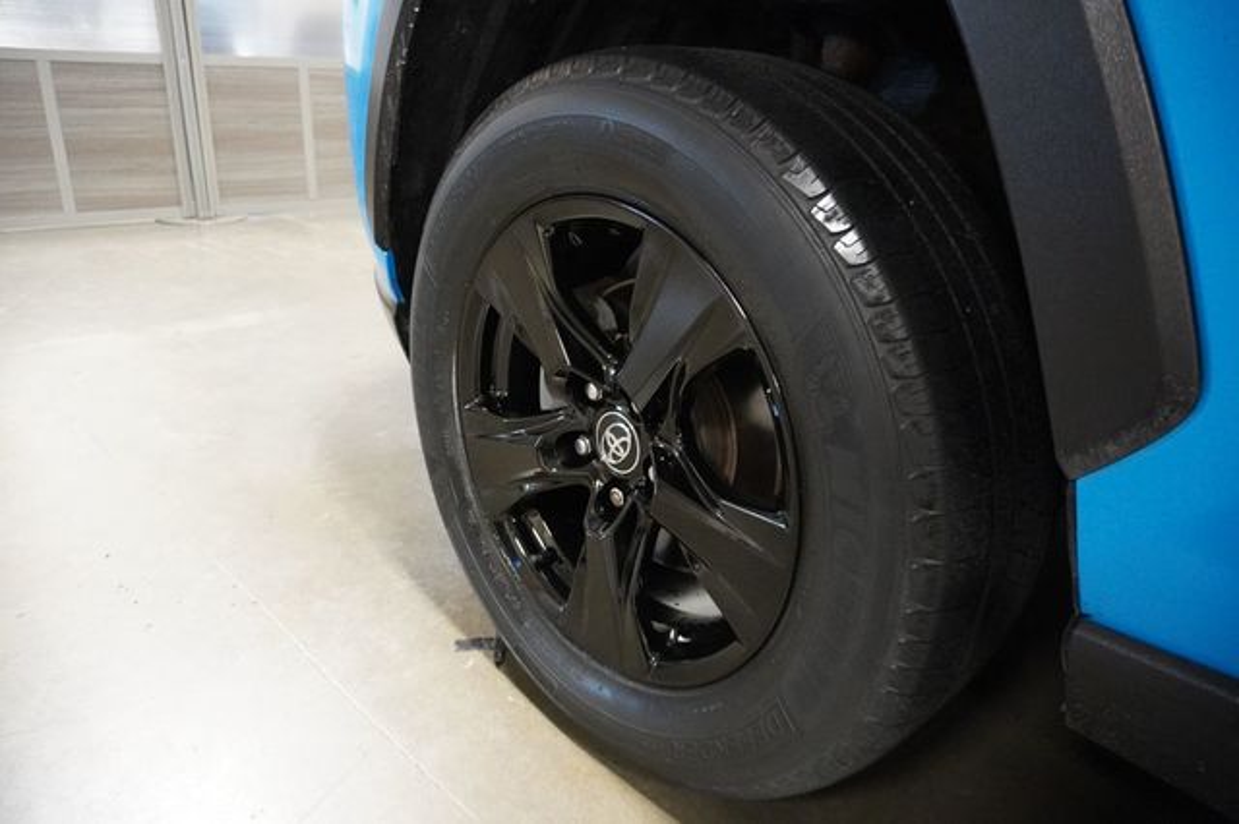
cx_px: 620
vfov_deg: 53.1
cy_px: 412
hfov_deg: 73.8
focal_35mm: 24
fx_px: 826
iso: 6400
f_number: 3.5
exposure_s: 1/80
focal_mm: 16
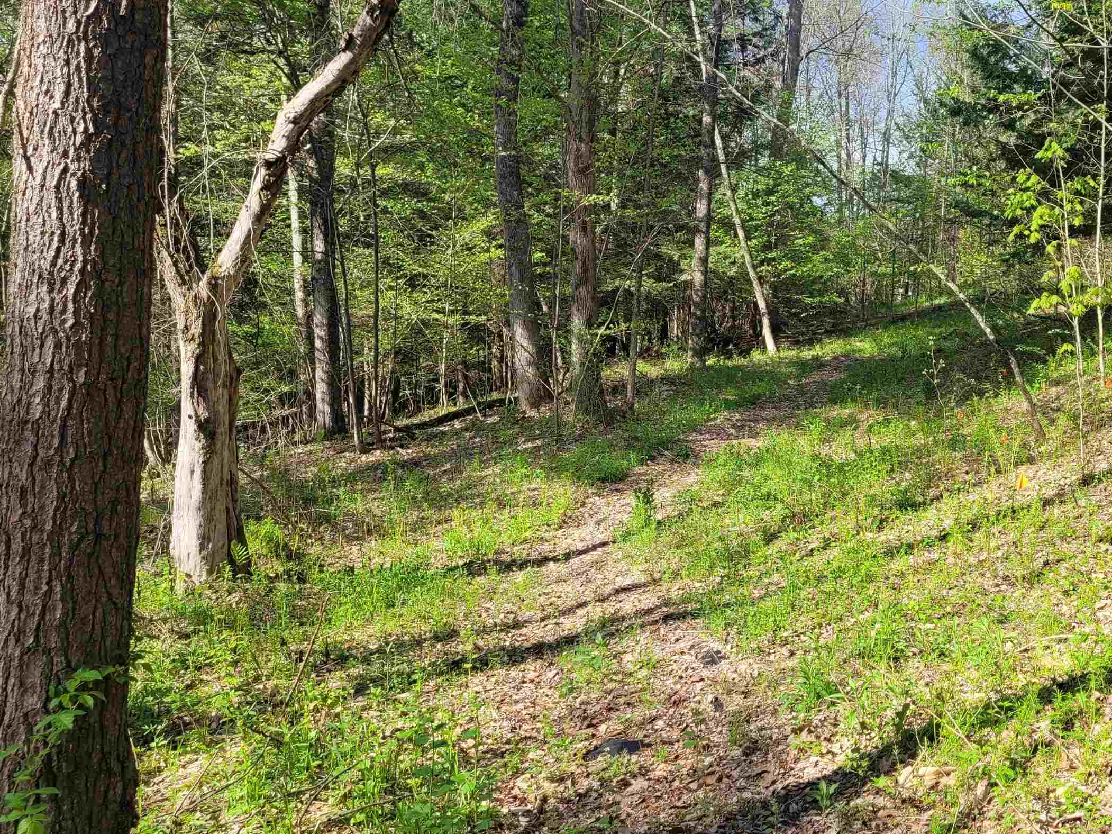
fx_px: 1221
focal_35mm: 38
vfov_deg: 37.7
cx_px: 805
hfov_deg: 47.5
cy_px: 388
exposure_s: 1/843
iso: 40
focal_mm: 5.4
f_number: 1.8
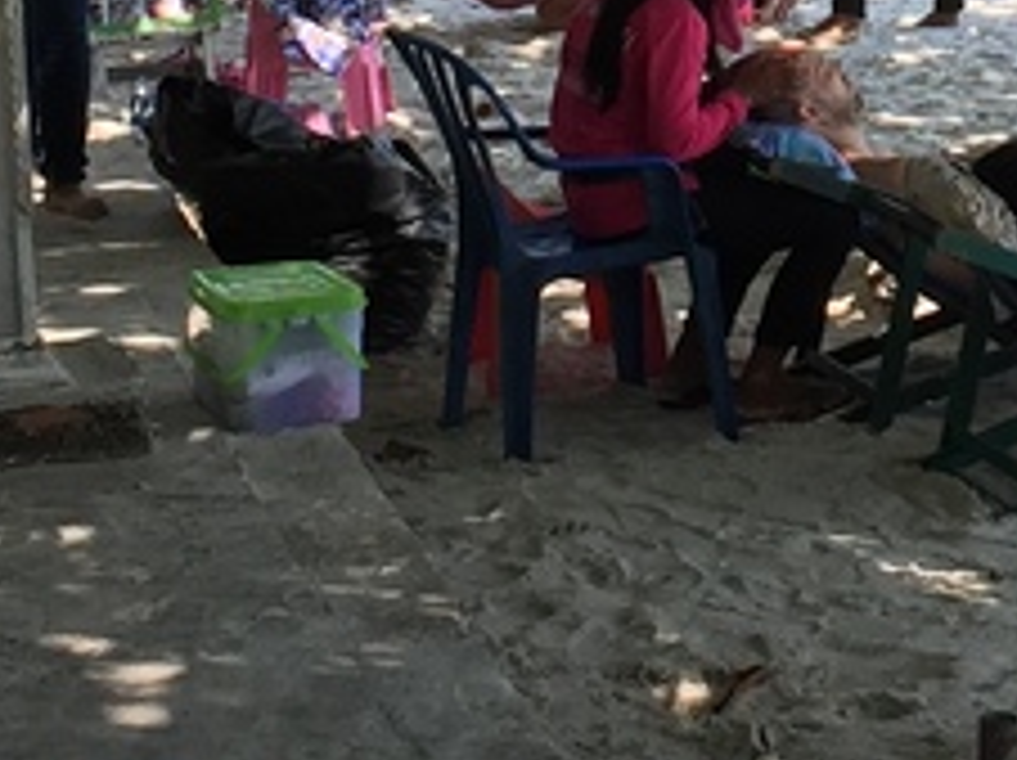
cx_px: 1022
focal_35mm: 154
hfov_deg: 12.7
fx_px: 4520
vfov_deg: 9.4
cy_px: -378
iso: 32
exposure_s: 1/395
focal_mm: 4.15
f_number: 2.2
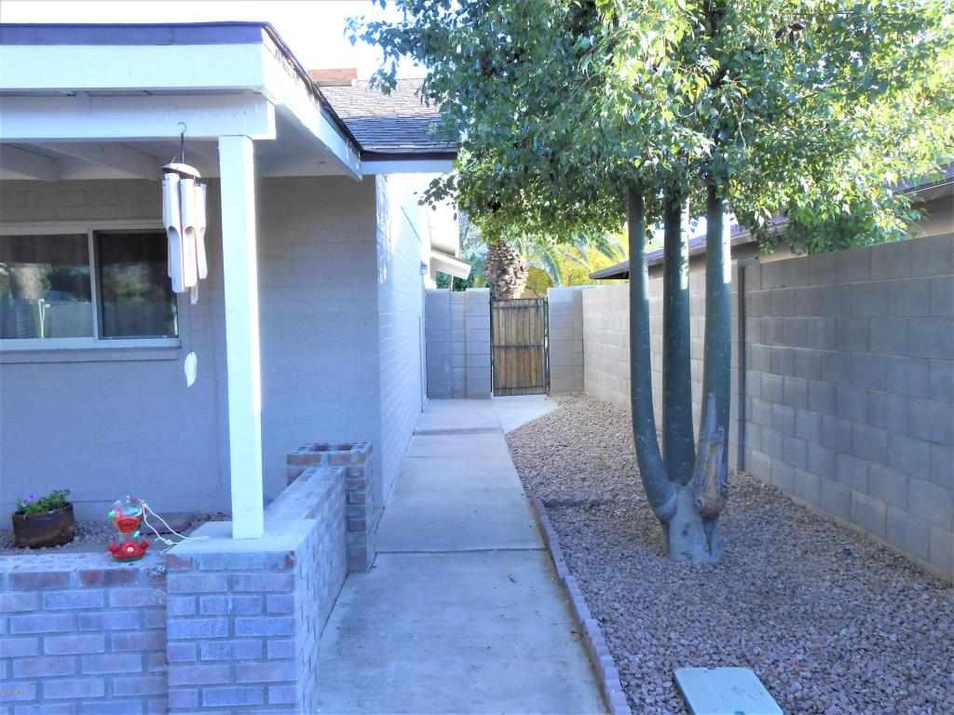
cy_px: 358
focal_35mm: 30
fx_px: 827
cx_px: 477
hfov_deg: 60.0
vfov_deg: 46.8
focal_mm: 5.3
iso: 80
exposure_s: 1/60
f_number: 3.8
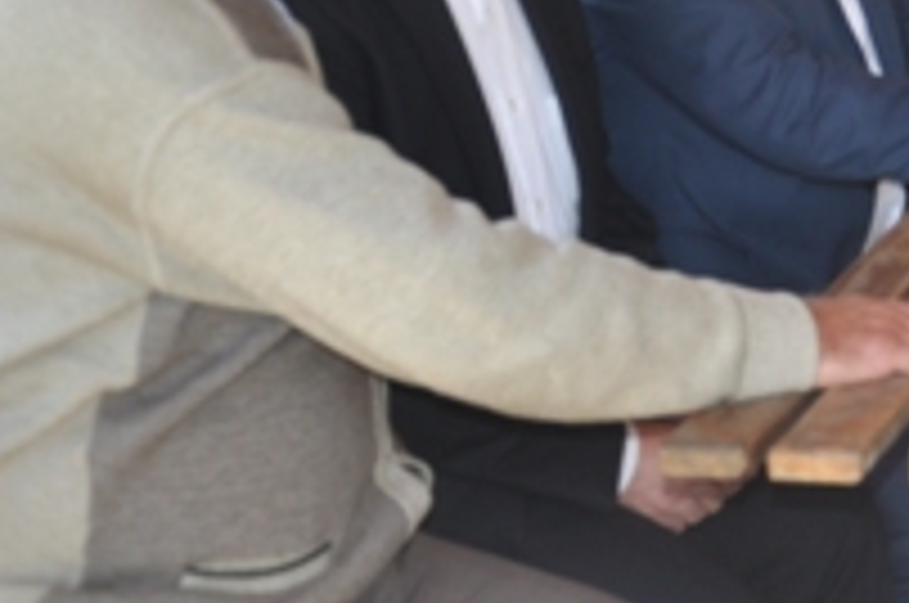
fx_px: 2874
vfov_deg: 11.9
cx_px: 1233
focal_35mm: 114
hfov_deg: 16.8
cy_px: 29
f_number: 3.8
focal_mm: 24
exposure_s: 1/200
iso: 200
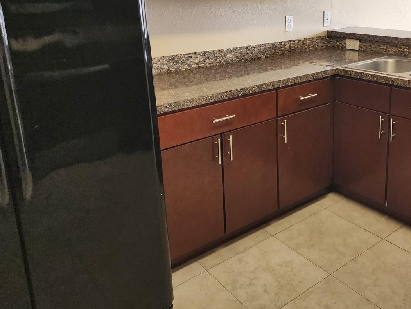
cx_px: 279
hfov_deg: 51.5
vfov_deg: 40.1
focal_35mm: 35
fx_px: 416
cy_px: 96
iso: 125
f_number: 1.8
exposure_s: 1/120
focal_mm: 6.4
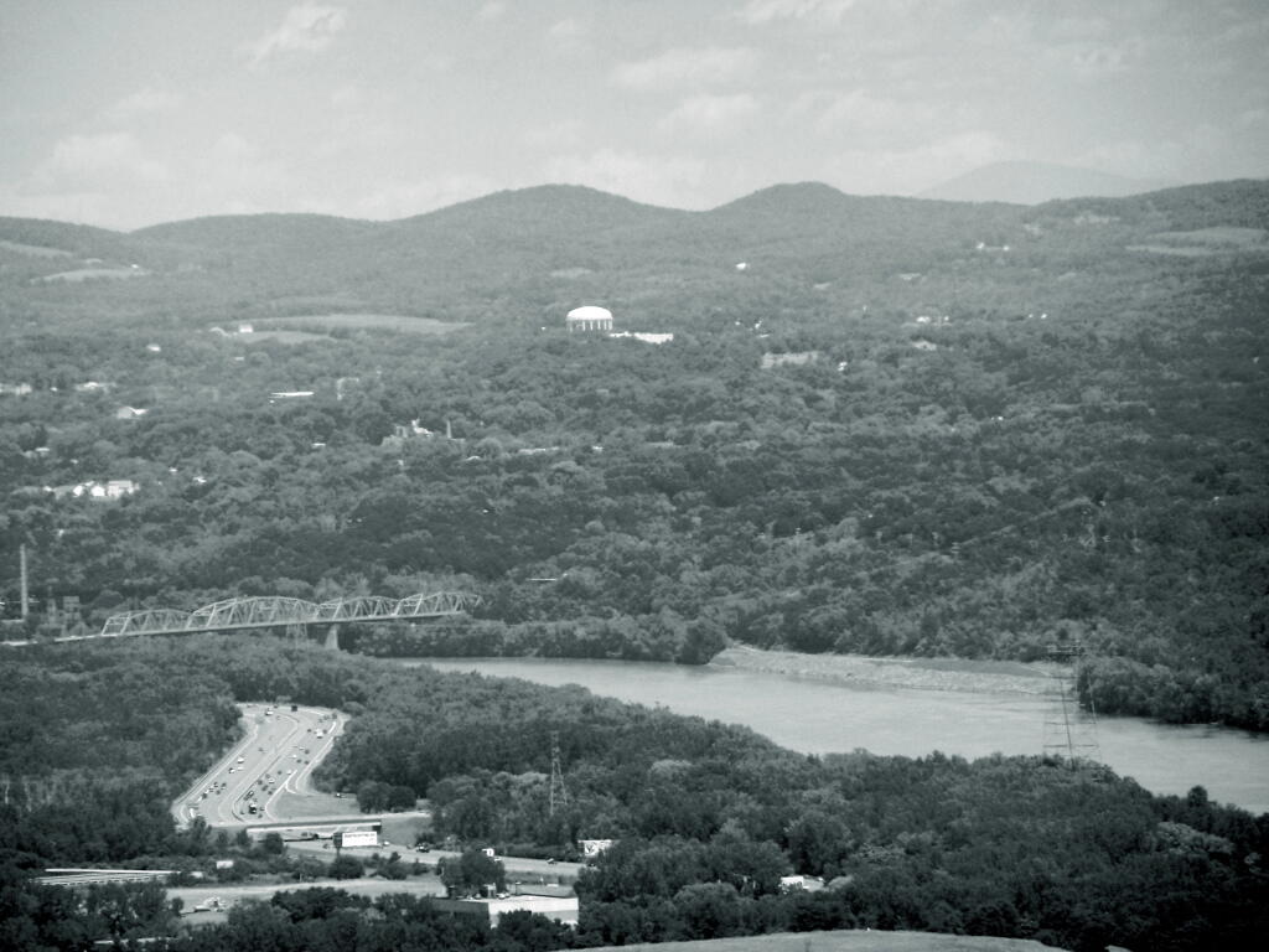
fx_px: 13931
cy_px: 476
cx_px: 634
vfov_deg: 3.9
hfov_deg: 5.2
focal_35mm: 380
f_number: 3.7
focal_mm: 63
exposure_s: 1/200
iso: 140
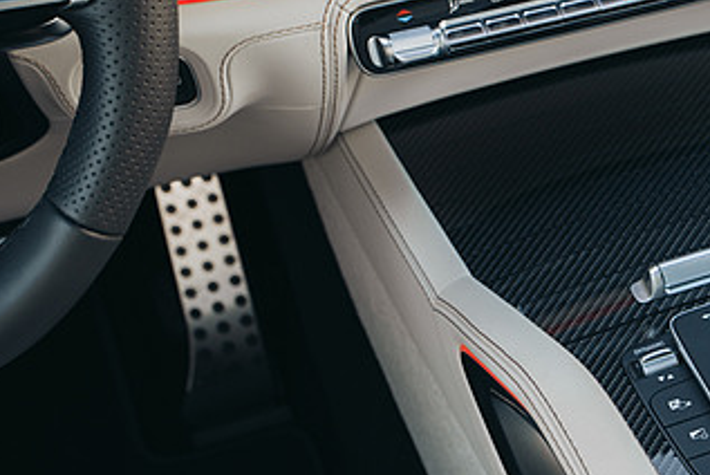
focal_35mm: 86
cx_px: 820
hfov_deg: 22.1
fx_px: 1698
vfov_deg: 15.8
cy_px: 415
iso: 100
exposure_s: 1/40
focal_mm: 35
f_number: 5
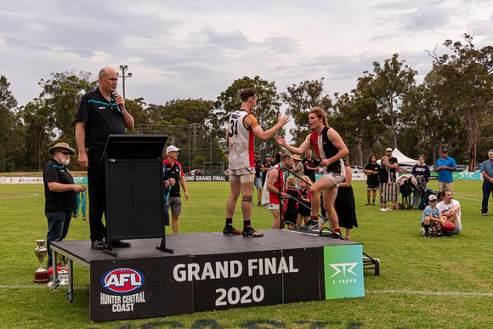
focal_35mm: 50
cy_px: 181
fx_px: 679
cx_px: 222
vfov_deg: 27.2
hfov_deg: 39.9
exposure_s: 1/320
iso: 400
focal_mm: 30
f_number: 6.3
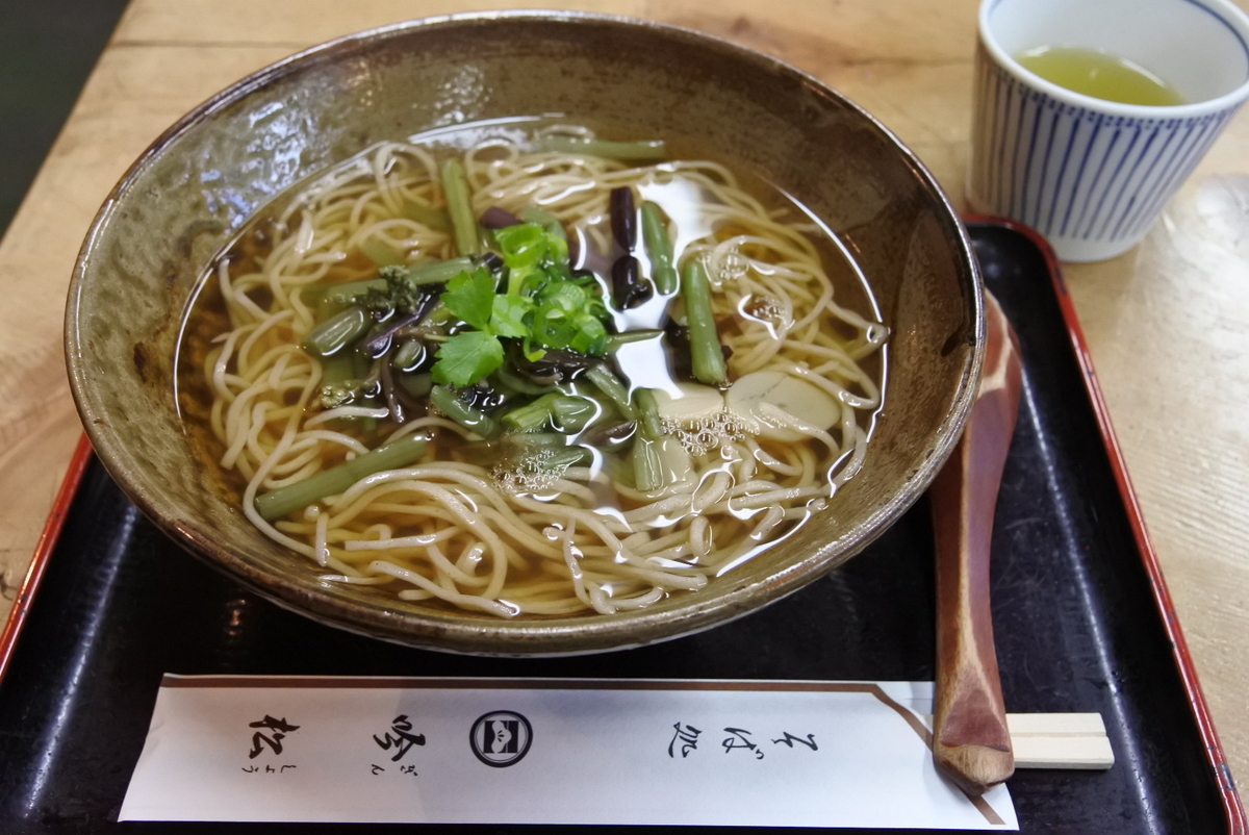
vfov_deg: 37.9
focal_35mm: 35
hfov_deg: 54.4
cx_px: 624
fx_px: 1215
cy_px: 418
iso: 1400
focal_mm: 13
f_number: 3.8
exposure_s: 1/125
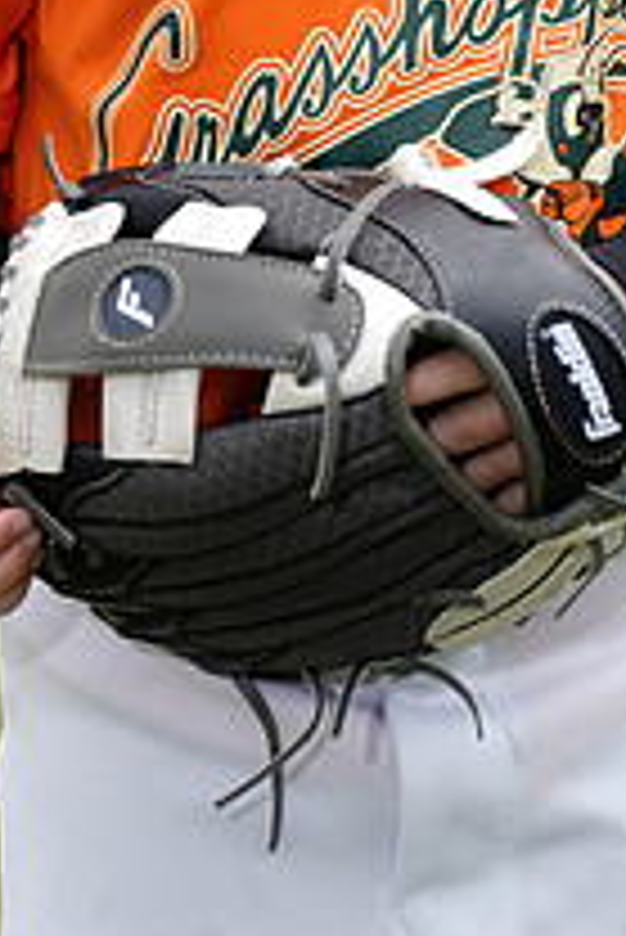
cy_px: -342
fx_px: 13644
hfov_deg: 2.6
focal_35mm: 524
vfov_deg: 3.9
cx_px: 340
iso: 50
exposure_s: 1/250
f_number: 5.6
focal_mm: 188
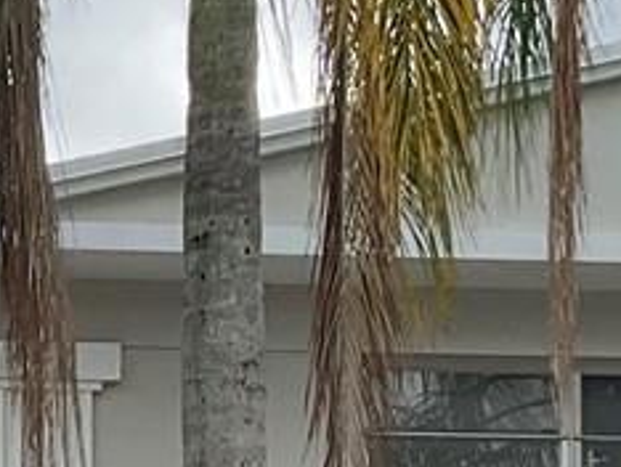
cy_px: 809
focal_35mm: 198
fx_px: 3556
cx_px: -350
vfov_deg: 7.3
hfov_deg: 9.7
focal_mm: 3
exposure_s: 1/929
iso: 16
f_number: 1.8
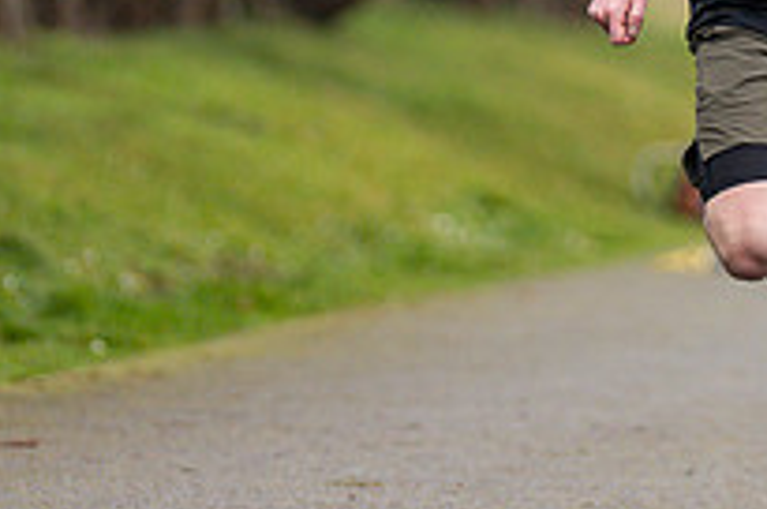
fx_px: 21676
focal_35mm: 1019
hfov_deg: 2.0
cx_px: 812
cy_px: -202
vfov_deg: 1.3
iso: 360
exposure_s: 1/1600
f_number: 2.8
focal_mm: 240
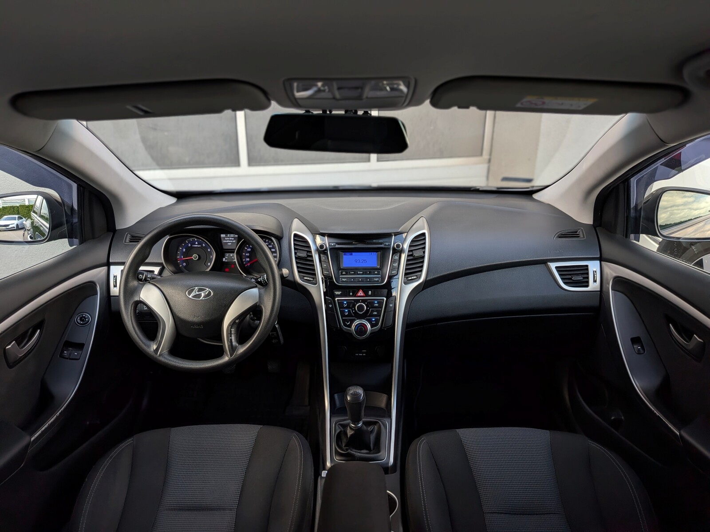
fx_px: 492
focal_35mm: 24
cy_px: 266
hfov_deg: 71.6
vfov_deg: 56.8
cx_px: 355
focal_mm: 4.53
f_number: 1.7
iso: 31
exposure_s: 1/90
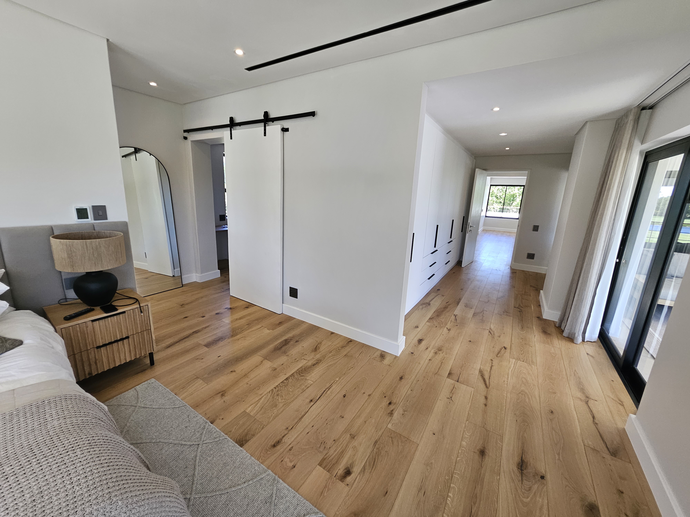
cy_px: 258
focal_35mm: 13
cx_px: 345
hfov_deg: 106.2
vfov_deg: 89.9
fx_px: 259
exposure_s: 1/50
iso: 64
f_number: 2.2
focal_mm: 1.74
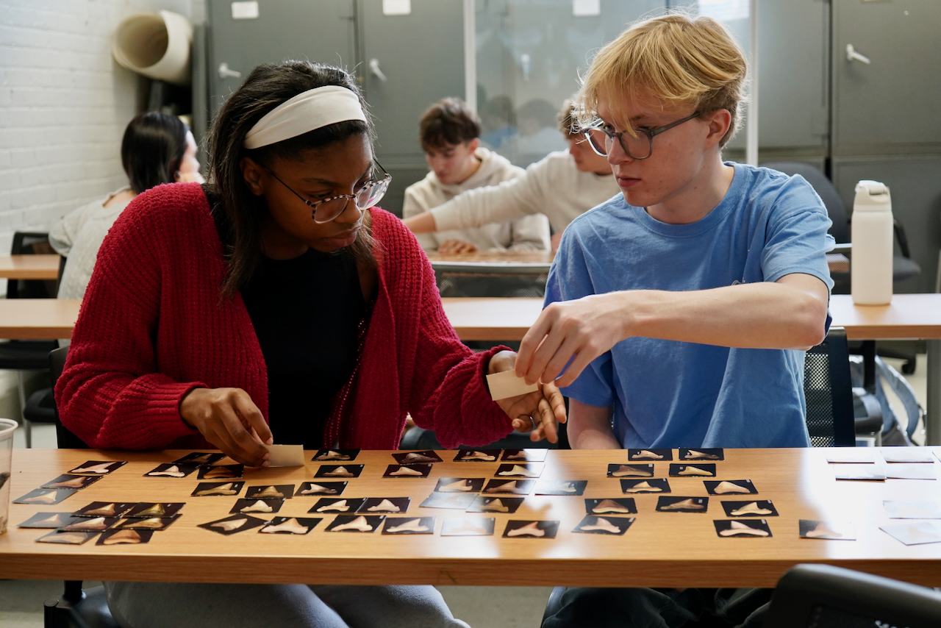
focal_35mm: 50
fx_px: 1307
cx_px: 470
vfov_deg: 27.0
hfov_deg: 39.6
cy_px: 314
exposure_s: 1/160
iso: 2500
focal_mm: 50
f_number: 4.5
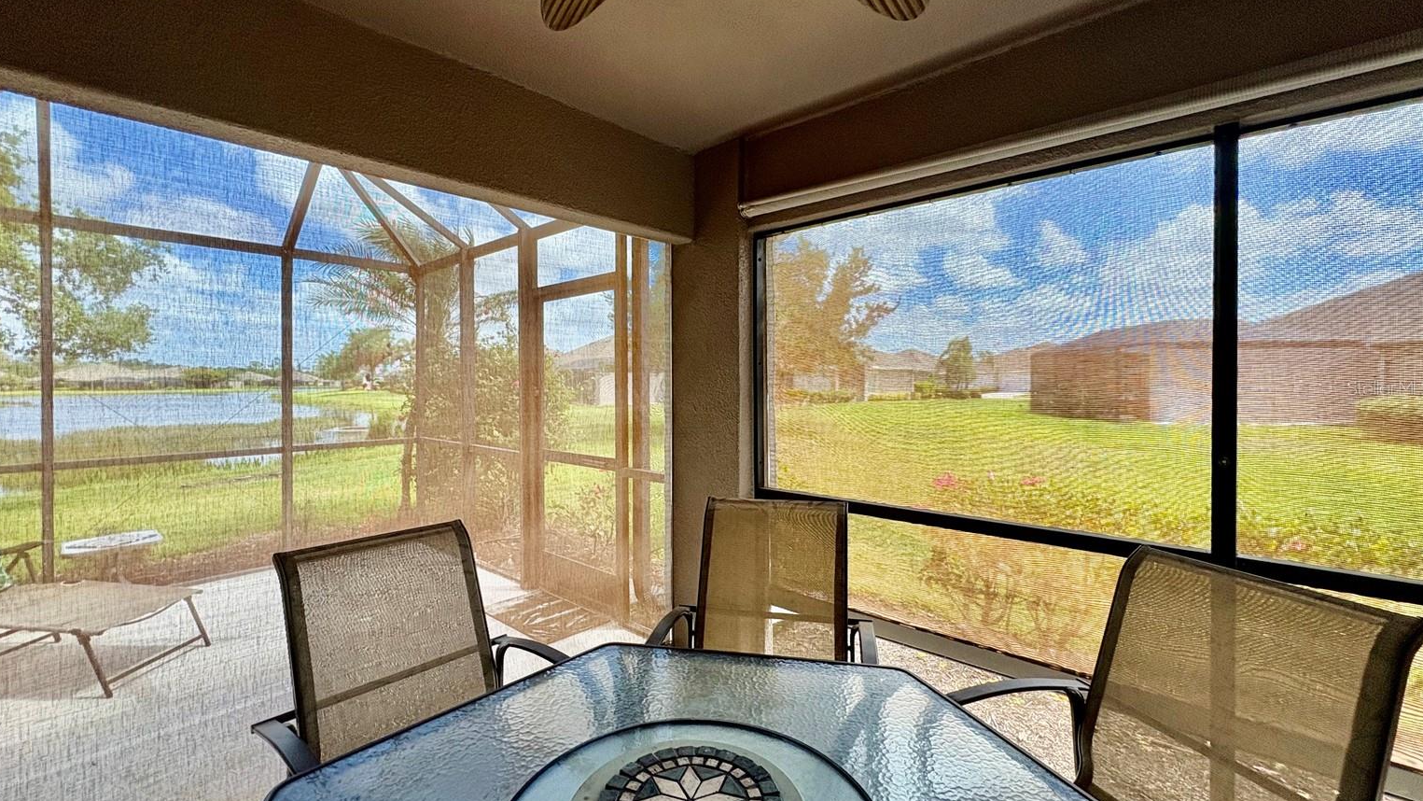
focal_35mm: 16
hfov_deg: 99.3
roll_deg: +0.4
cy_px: 387
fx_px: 604
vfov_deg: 67.1
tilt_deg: -1.0
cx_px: 689
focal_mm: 2.22
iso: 160
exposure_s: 1/99
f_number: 2.2
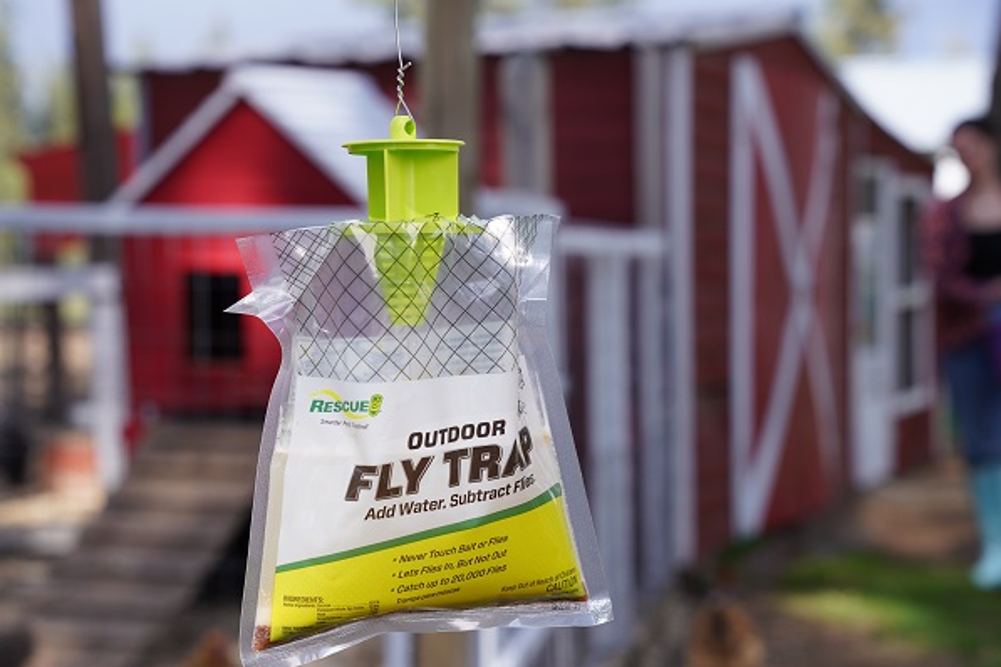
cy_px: 415
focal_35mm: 79
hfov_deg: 25.7
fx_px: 2196
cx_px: 513
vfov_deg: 17.3
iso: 100
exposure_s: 1/320
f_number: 4.5
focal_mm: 59
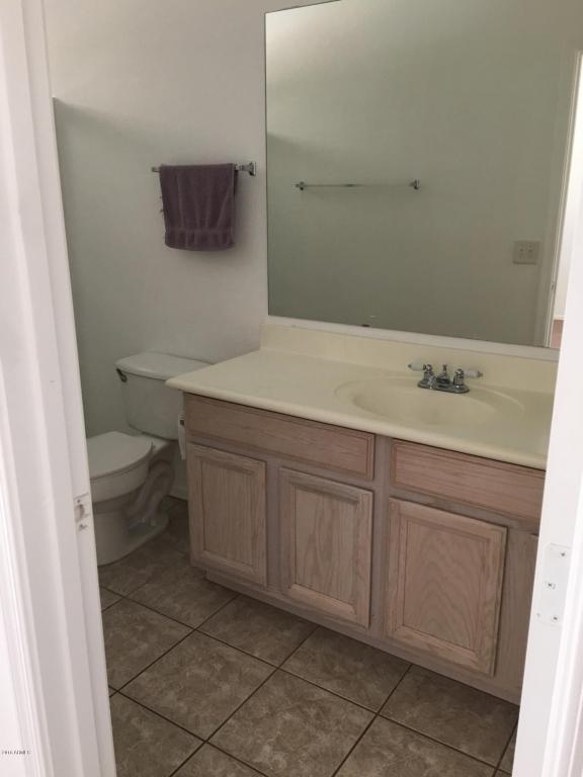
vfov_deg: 61.7
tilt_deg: -15.2
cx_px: 292
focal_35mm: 29
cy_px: 388
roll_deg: -0.8
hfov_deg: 48.2
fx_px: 651
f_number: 2.2
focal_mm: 4.15
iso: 40
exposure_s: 1/17
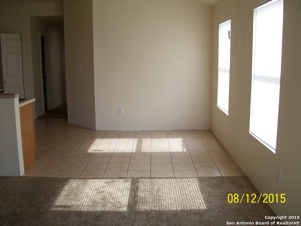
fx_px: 322
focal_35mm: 37
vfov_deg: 38.7
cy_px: 113
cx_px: 150
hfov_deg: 50.1
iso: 80
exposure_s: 1/125
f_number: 2.7
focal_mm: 6
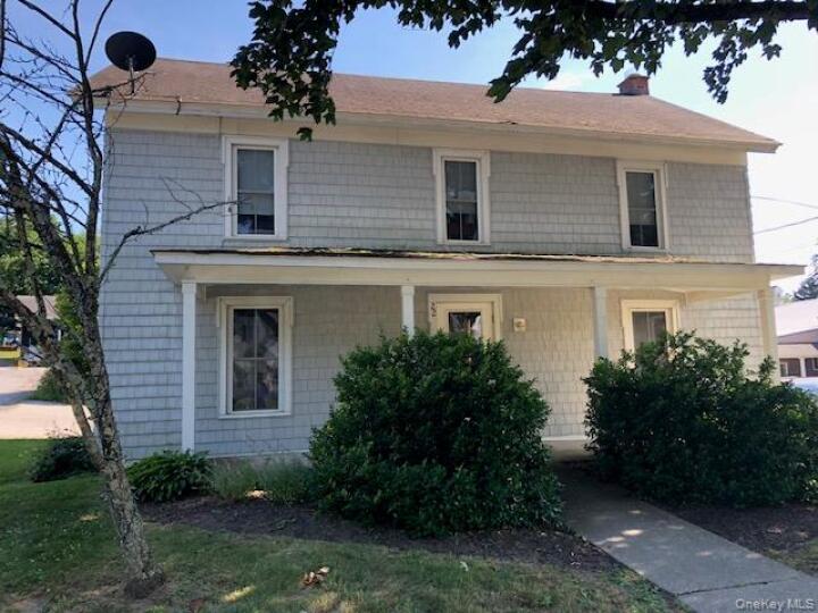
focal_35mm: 28
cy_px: 306
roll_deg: +2.5
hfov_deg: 63.4
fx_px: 662
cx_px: 409
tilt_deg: +7.4
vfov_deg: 49.7
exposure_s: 1/197
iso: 20
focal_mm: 4
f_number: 1.8
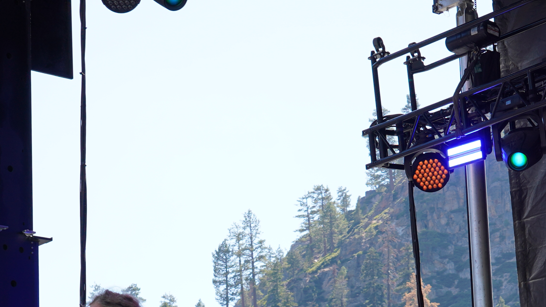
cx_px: 241
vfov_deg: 8.8
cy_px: 366
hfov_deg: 15.7
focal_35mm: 137
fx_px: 1983
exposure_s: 1/160
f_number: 6.3
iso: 100
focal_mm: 49
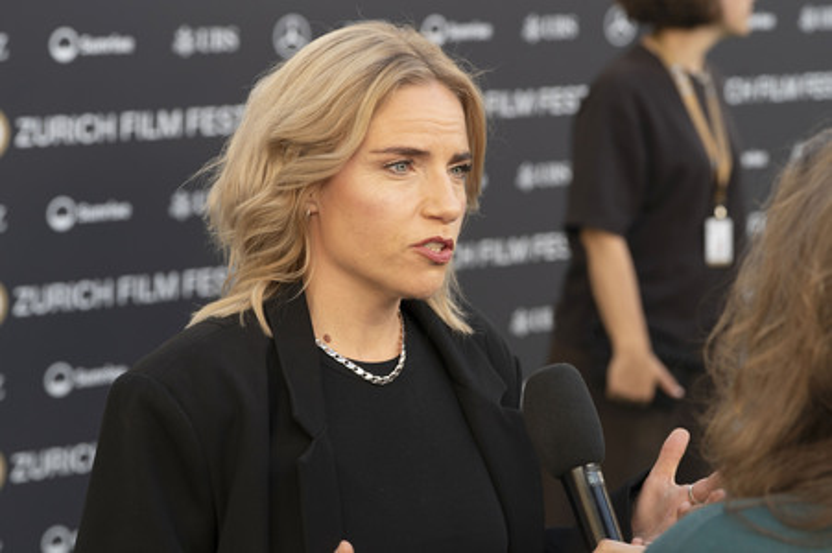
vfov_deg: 12.8
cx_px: 395
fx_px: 2474
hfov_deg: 19.1
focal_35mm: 107
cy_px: 263
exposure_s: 1/200
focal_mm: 102
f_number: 5.6
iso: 400
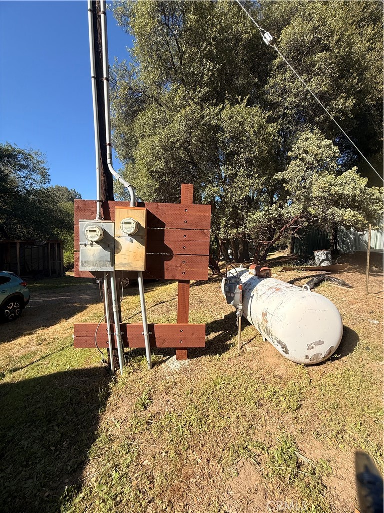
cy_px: 256
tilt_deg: -4.0
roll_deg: -3.3
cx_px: 192
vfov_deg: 102.1
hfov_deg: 85.7
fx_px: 207
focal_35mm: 14
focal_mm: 2.22
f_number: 2.2
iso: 64
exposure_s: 1/1339
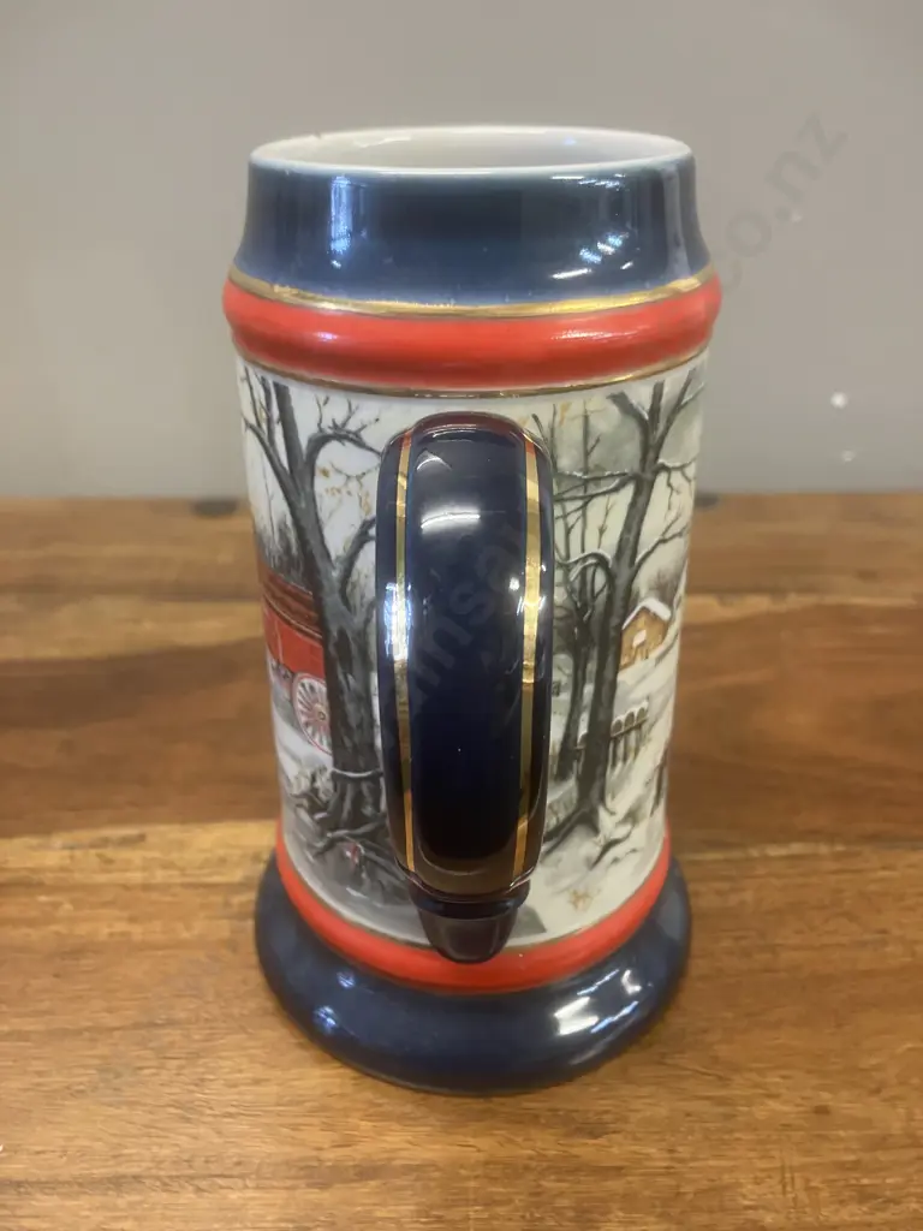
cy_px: 616
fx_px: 995
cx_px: 462
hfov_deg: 49.7
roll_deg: +0.1
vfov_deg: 63.4
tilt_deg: -27.7
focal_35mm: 28
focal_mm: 3.99
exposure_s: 1/33
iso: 250
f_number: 1.8
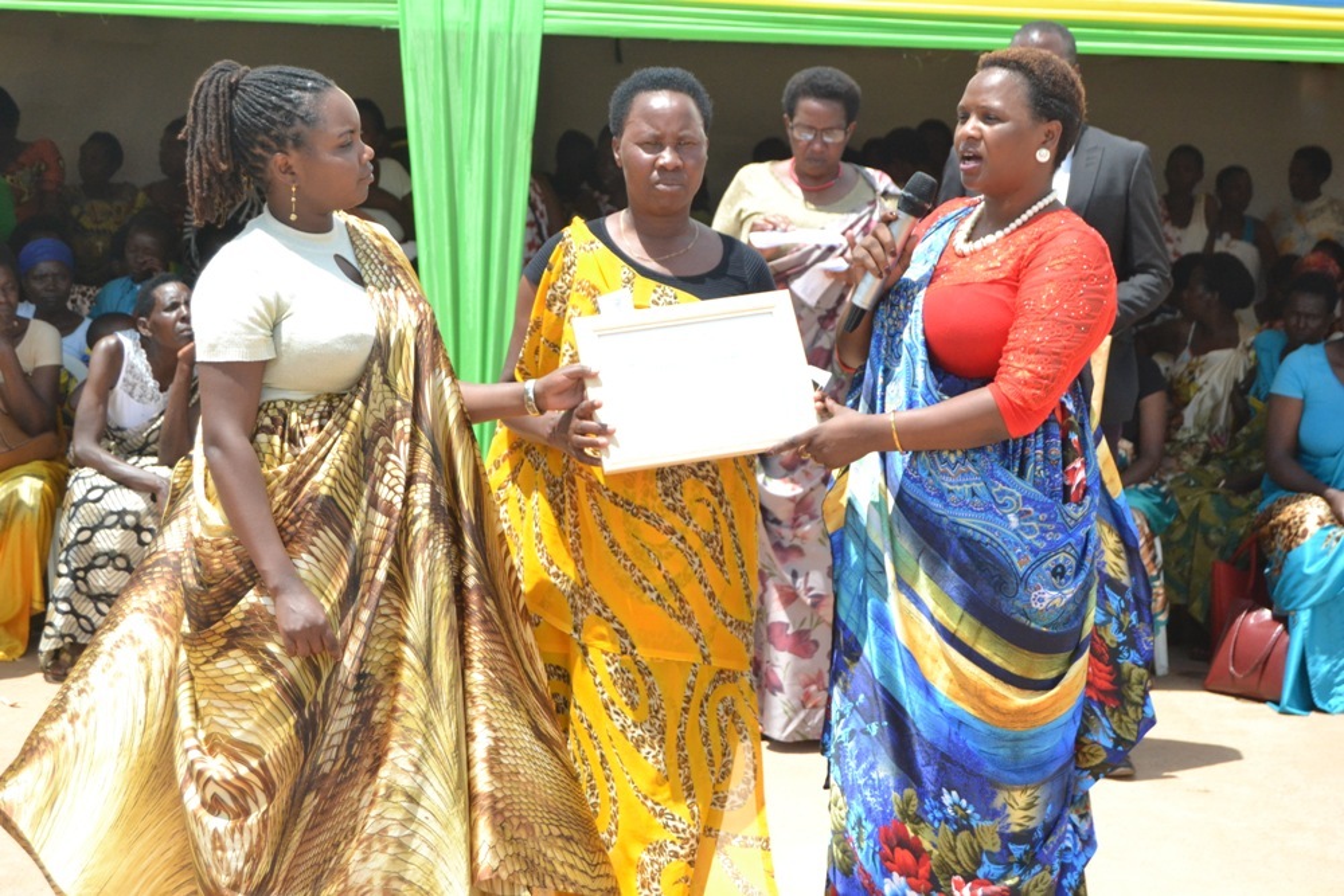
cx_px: 672
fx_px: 2576
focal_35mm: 69
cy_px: 448
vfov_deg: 19.7
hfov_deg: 29.2
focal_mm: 46
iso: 1600
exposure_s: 1/2500
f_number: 5.6
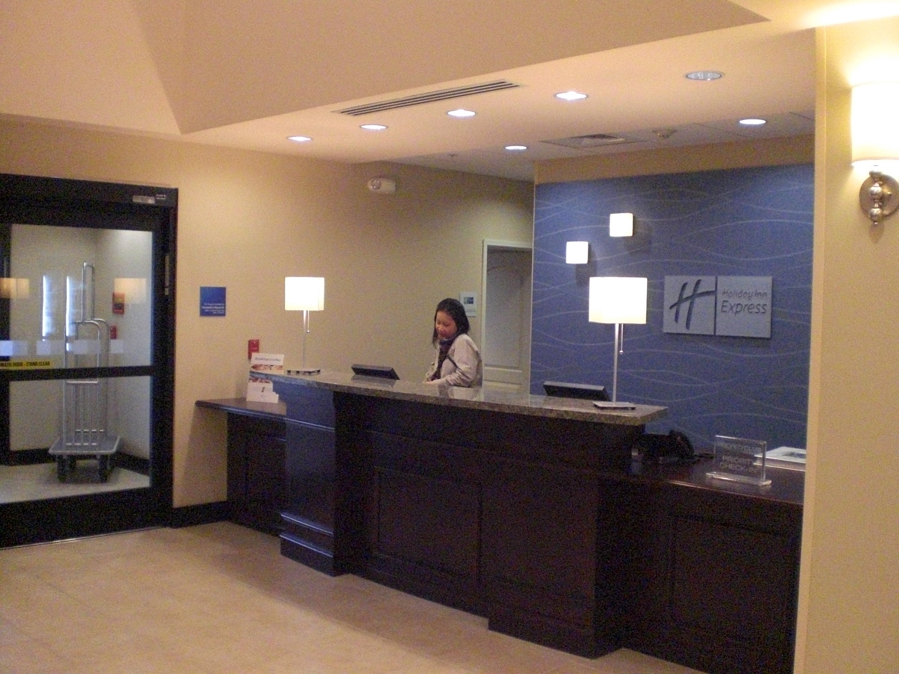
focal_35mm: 38
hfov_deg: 49.0
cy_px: 337
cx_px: 450
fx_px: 987
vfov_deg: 37.7
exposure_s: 1/125
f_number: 3.1
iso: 800
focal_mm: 6.3
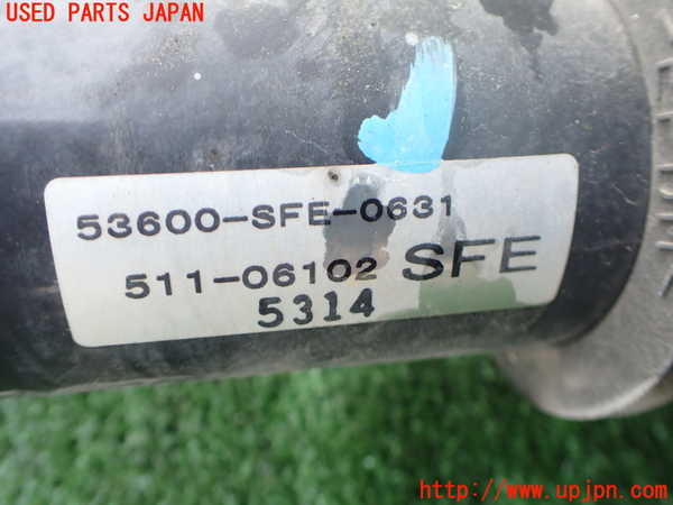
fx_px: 583
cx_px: 336
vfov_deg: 46.8
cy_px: 252
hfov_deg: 60.0
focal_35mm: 30
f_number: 2.3
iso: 160
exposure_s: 1/125
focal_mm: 5.4
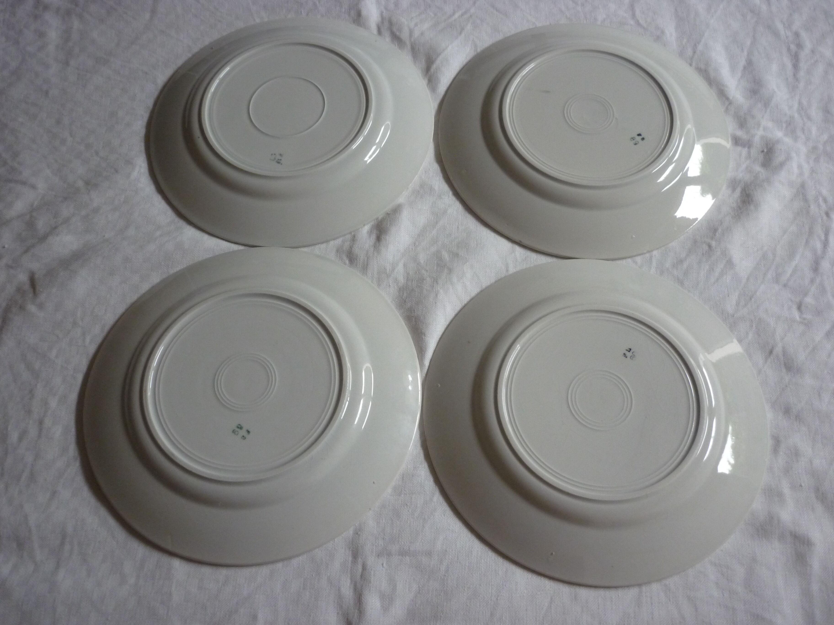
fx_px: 795
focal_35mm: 33
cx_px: 417
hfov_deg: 55.4
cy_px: 312
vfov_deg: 42.9
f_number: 2.8
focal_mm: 5.5
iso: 200
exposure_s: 1/30
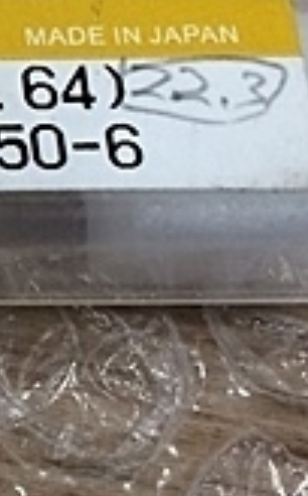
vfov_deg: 17.2
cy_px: 88
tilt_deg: -64.4
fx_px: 1617
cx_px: -417
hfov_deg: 9.7
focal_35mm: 120
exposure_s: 1/30
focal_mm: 4.15
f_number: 2.2
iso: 50
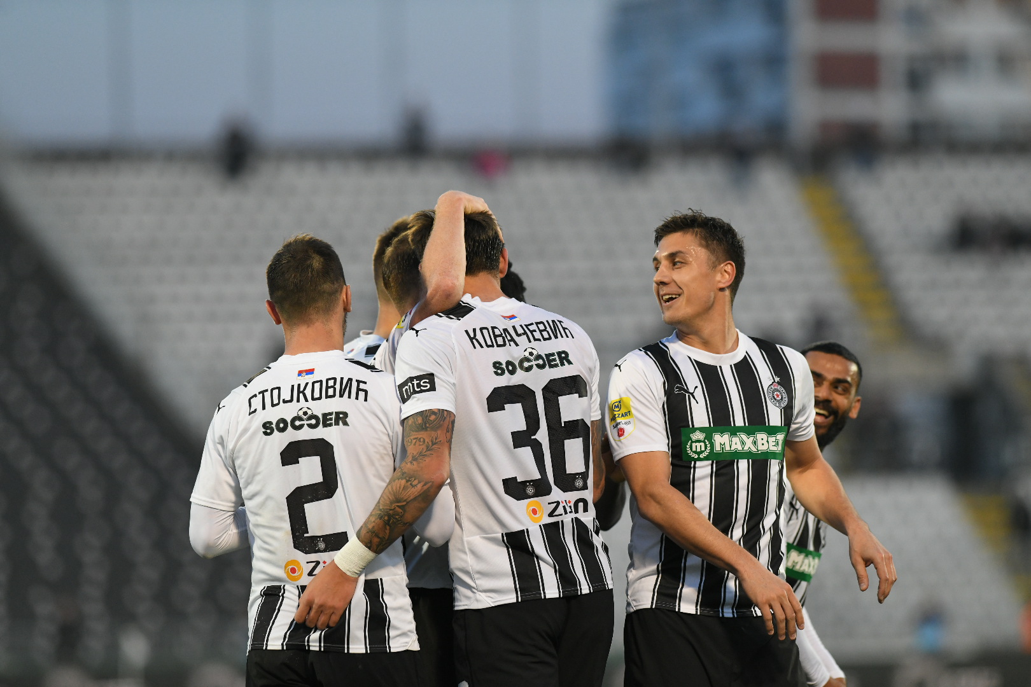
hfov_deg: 6.9
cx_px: 516
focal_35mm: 300
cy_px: 344
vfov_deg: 4.6
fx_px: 8591
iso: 2500
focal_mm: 300
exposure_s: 1/1600
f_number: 4
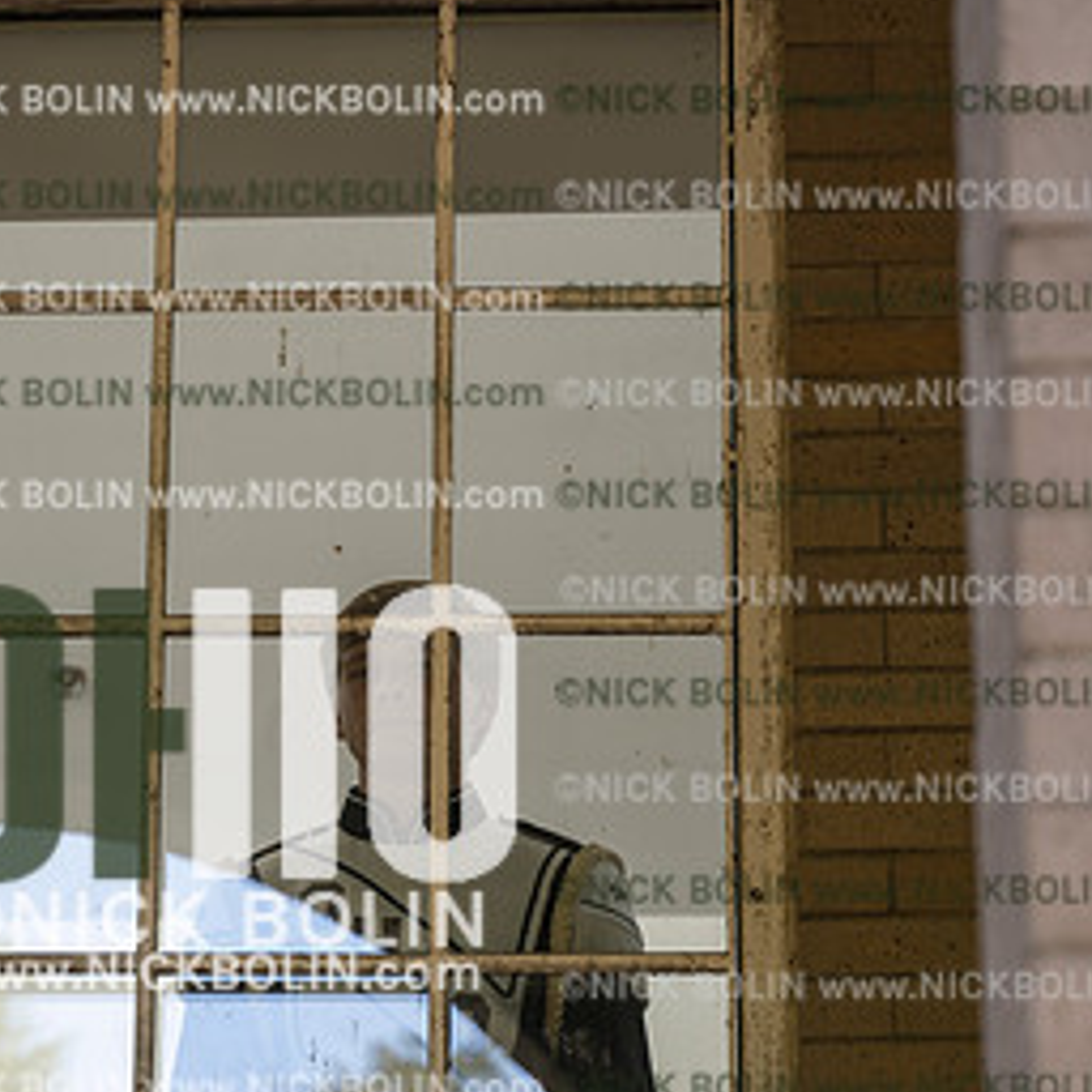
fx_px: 4818
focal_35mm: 135
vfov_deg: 12.9
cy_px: 791
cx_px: 213
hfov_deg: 12.9
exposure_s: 1/125
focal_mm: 70
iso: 125
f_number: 4
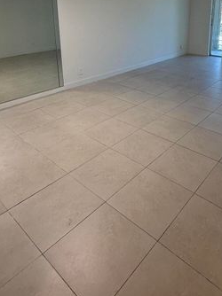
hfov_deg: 48.7
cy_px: 62
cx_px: 150
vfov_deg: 58.9
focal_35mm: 28
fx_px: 240
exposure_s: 1/120
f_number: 2.2
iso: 160
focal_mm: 2.22
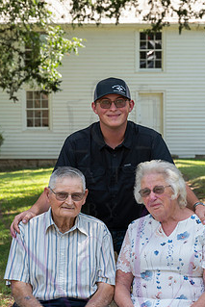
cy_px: 209
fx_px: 1084
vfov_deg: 16.1
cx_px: 115
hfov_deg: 10.8
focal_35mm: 127
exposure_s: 1/200
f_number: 8
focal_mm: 90
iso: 400
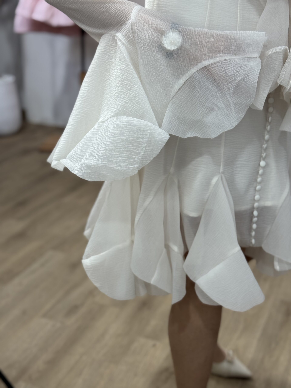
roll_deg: +2.8
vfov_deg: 39.7
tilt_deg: -37.4
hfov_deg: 30.3
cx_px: 146
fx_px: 538
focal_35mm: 48
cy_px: 194
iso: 80
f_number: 1.78
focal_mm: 6.76
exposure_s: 1/100
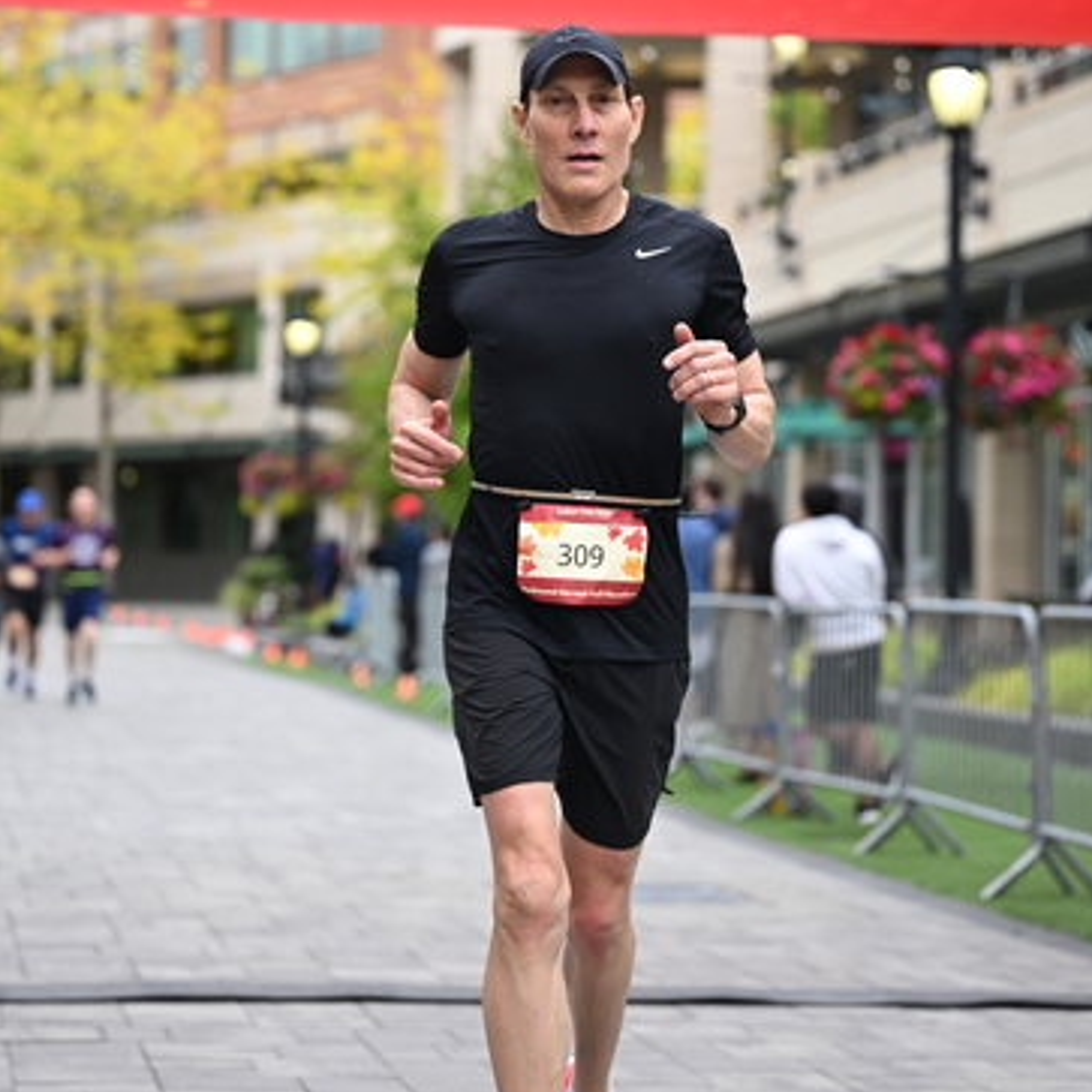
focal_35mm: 107
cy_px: 412
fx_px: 3819
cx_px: 549
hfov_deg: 16.3
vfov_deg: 16.3
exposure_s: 1/2000
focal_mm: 83
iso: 640
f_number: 2.8
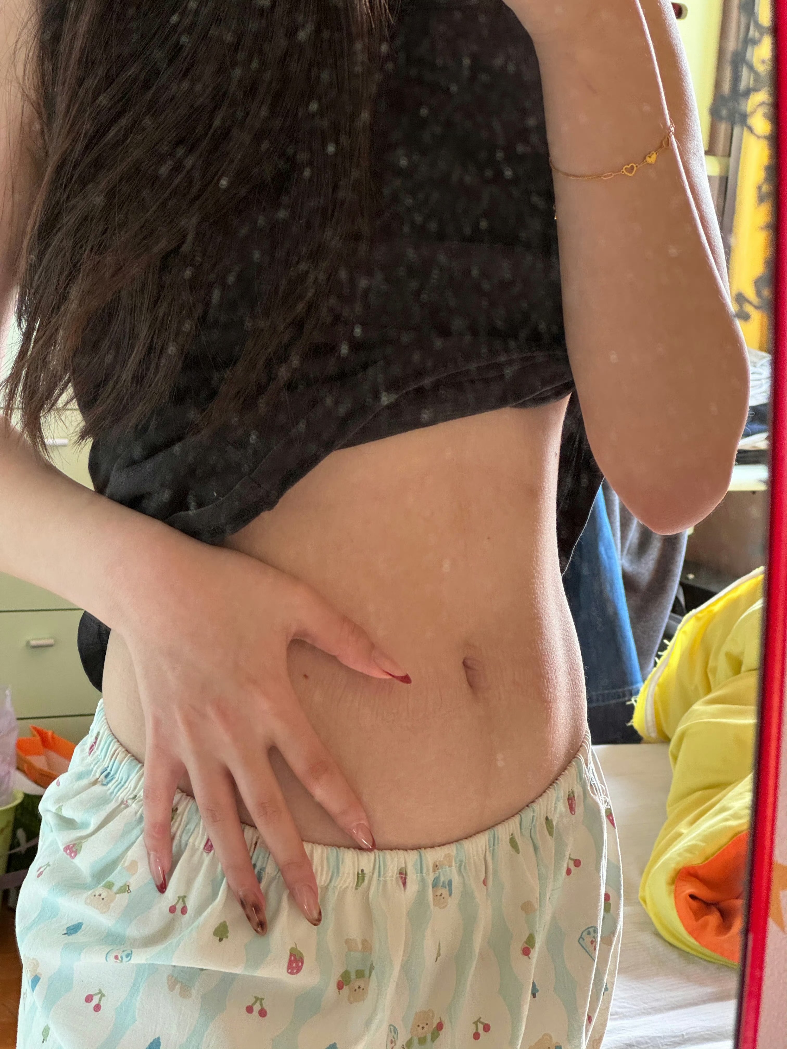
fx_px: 2334
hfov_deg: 19.1
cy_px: 524
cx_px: 394
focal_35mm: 77
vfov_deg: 25.3
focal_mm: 9
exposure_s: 1/68
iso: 200
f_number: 2.8
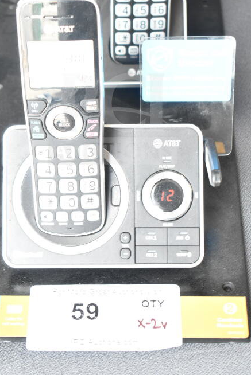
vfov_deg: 23.0
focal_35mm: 88
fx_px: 919
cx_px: 113
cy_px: 119
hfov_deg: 15.6
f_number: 5
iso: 1600
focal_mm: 42
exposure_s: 1/100
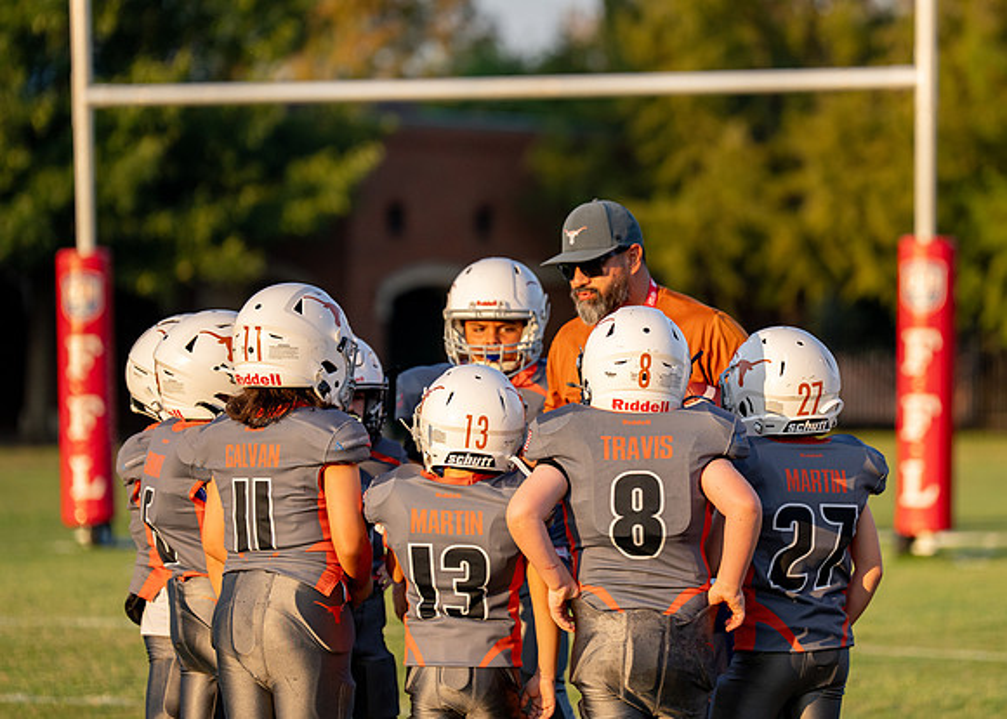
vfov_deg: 7.3
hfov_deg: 10.3
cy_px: 300
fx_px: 5601
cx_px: 594
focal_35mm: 196
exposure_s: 1/2000
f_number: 2.8
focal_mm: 158
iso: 400
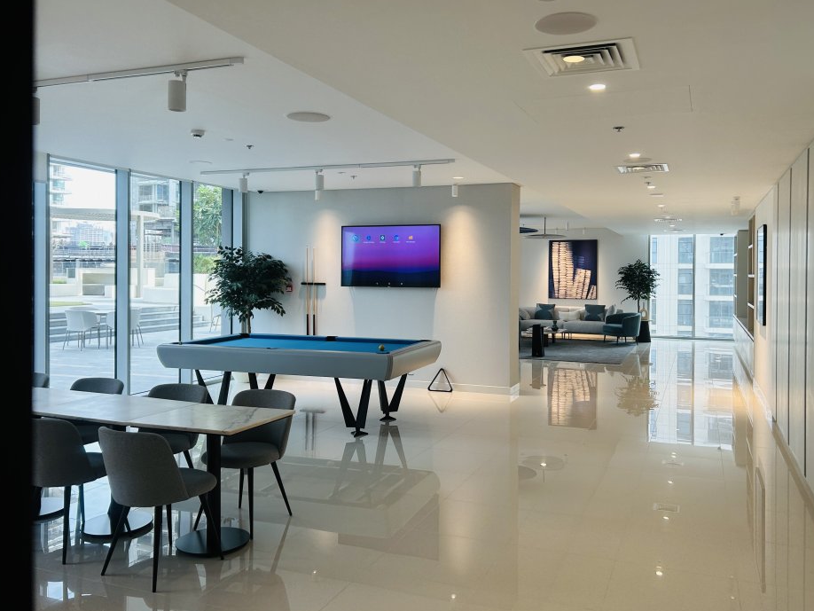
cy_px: 277
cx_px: 441
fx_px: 682
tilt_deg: -0.5
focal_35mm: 29
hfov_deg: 61.6
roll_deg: -0.3
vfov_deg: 48.2
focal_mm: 5.7
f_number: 1.5
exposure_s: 1/184
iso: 40
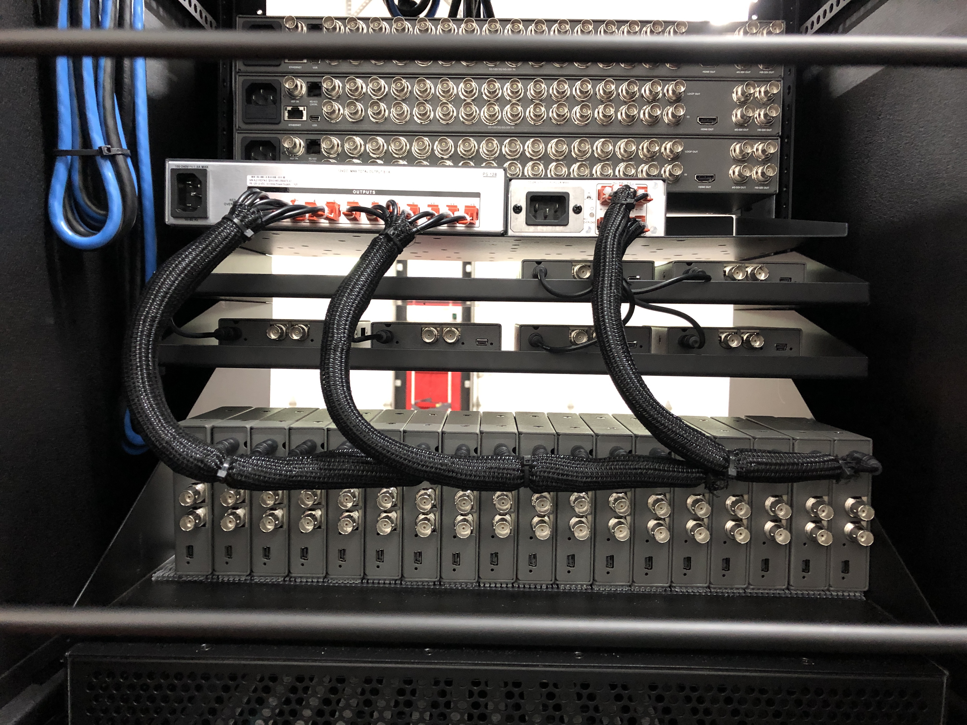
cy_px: 362
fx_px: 782
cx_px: 484
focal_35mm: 28
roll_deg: +0.0
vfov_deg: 49.7
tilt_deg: -2.4
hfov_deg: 63.4
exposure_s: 1/6
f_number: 1.8
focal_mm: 3.99
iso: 100
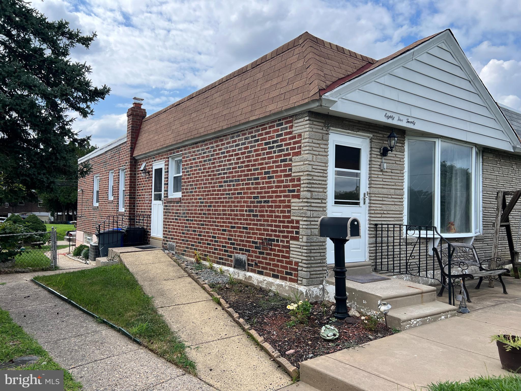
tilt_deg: +2.5
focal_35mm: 26
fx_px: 391
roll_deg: -0.5
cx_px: 260
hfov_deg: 67.3
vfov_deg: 53.1
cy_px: 196
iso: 50
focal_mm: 5.7
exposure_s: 1/2252
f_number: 1.5
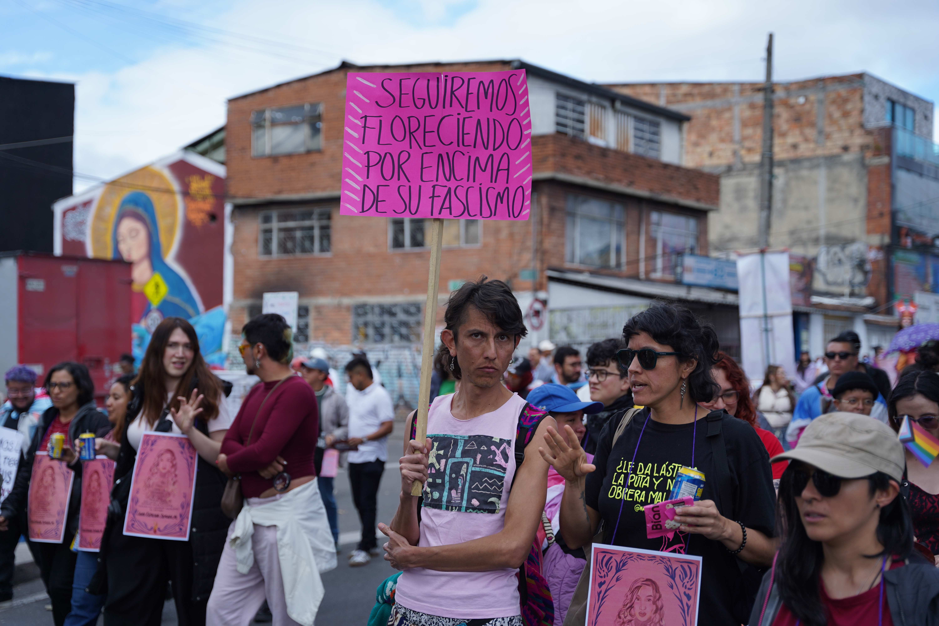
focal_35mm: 52
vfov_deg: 25.8
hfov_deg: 38.0
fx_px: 1364
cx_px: 470
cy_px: 313
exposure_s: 1/800
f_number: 2.8
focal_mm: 52.3
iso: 100
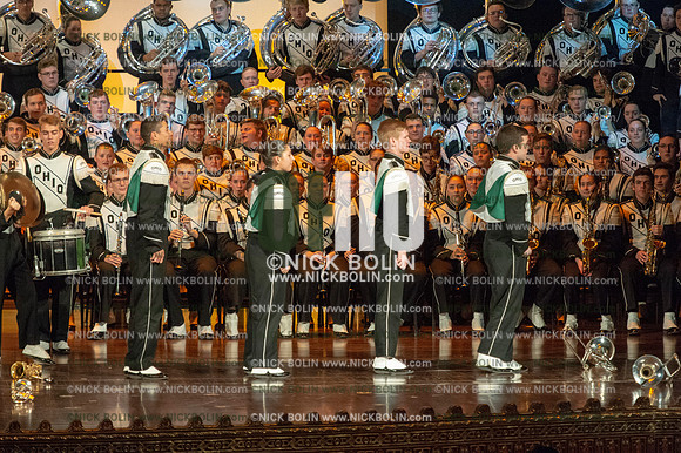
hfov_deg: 9.0
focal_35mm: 230
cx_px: 340
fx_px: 4348
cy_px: 226
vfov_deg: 6.0
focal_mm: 230
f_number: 5.6
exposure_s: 1/320
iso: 8000
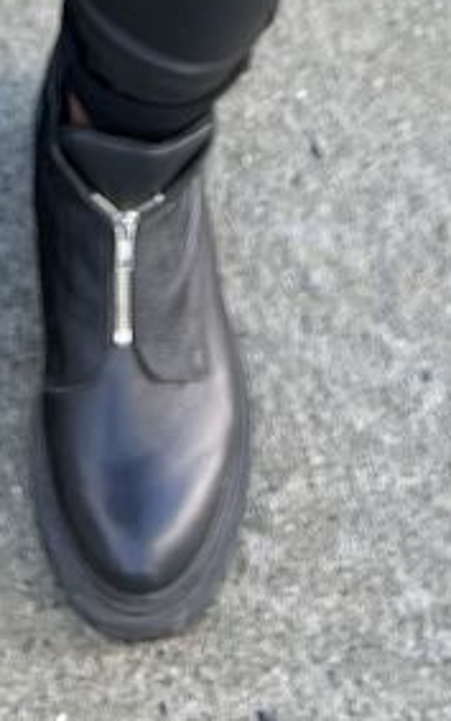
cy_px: -930
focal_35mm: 156
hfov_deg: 8.4
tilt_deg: -46.5
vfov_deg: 11.4
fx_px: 3066
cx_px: -25
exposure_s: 1/134
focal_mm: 5.7
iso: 32
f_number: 1.5
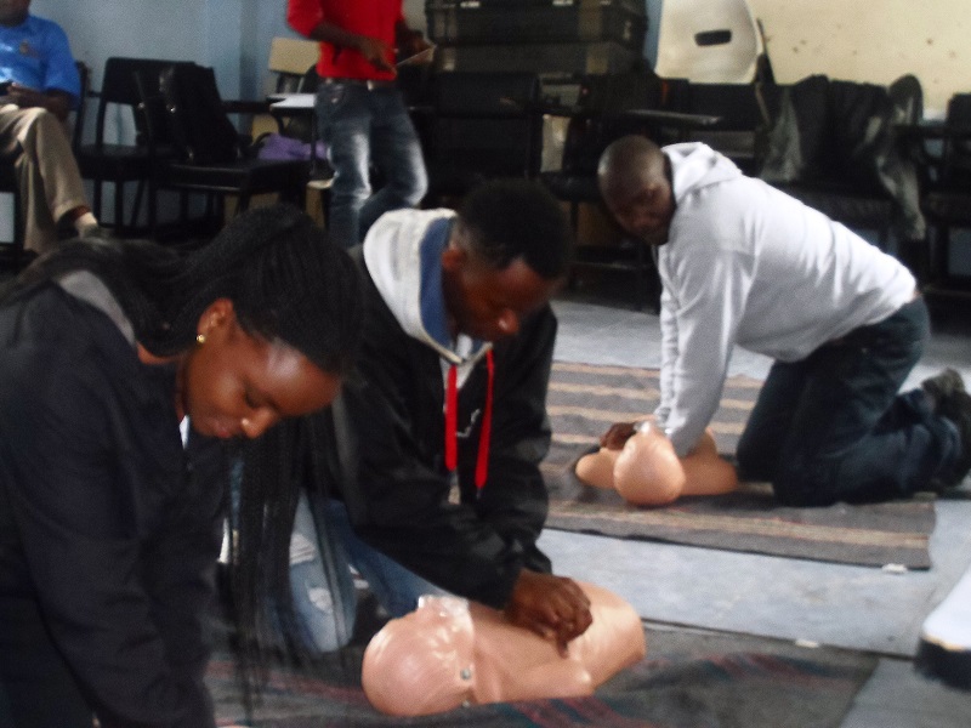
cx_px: 486
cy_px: 364
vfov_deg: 20.2
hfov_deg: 26.7
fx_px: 2048
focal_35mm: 73
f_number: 4.3
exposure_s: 1/60
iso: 640
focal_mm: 11.9
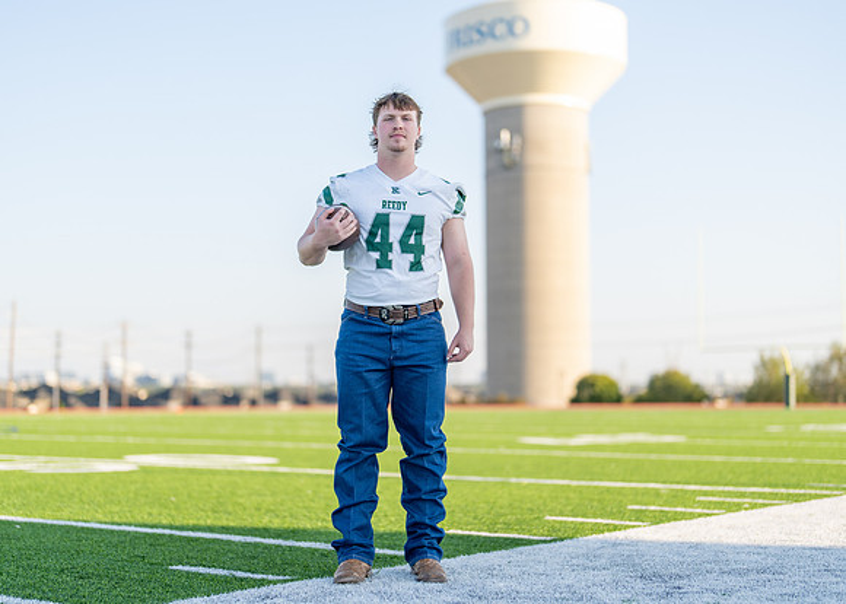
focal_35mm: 59
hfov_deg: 33.2
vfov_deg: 24.1
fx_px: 1417
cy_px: 306
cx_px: 387
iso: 100
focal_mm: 50
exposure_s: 1/2000
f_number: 1.2
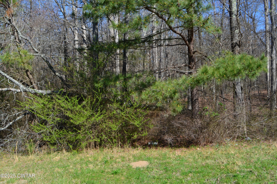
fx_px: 322
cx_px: 138
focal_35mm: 42
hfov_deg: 46.5
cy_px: 92
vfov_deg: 31.8
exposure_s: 1/125
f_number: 11
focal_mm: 28
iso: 180
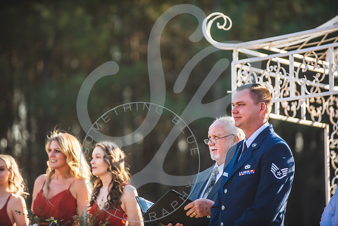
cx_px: 169
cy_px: 113
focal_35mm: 200
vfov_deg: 6.9
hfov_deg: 10.3
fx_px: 1878
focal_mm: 200
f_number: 2.8
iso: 200
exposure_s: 1/800
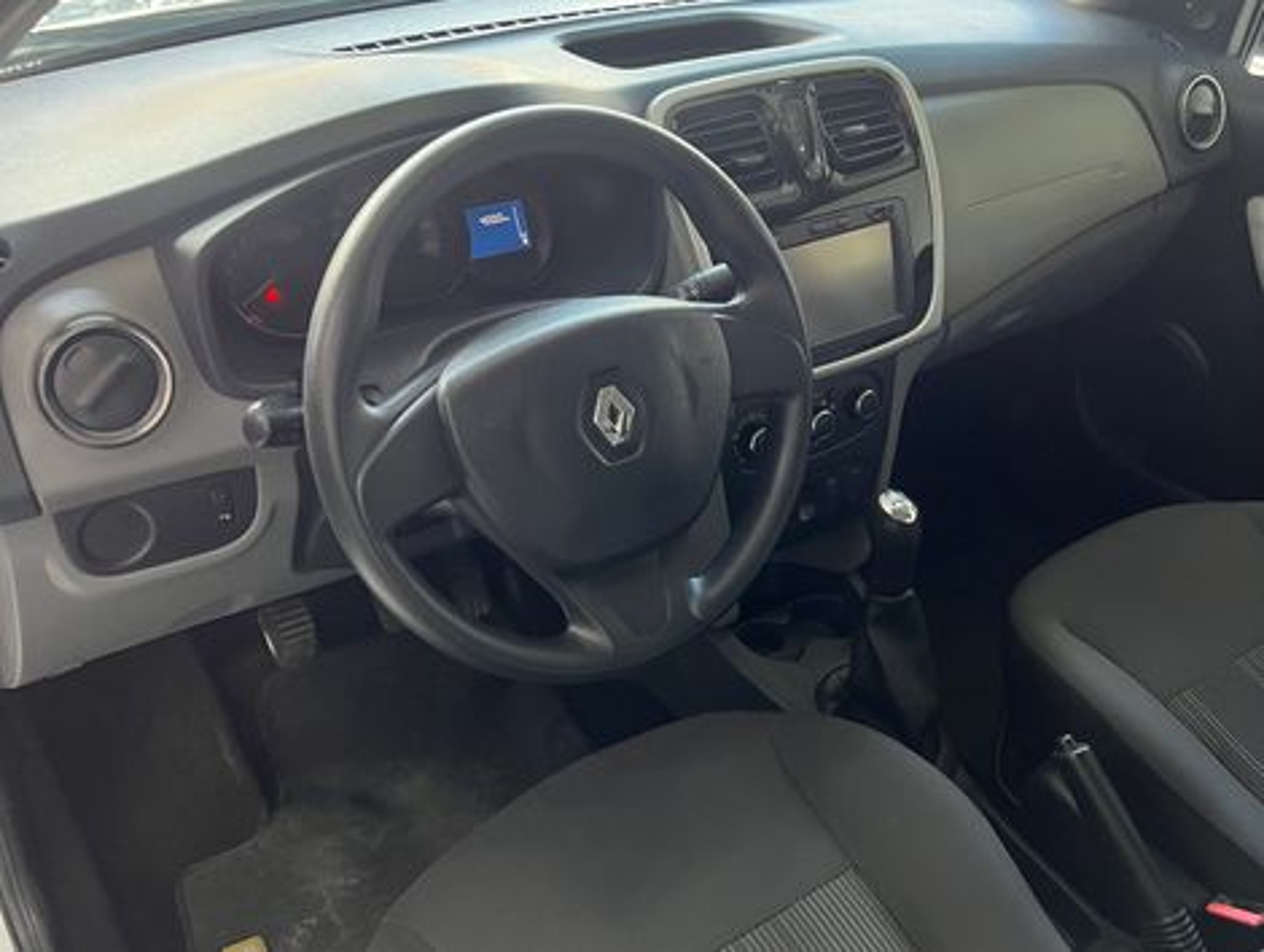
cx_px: 632
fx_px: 951
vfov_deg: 53.2
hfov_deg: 67.2
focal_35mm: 26
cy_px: 476
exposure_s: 1/60
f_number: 1.5
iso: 125
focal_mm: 5.7
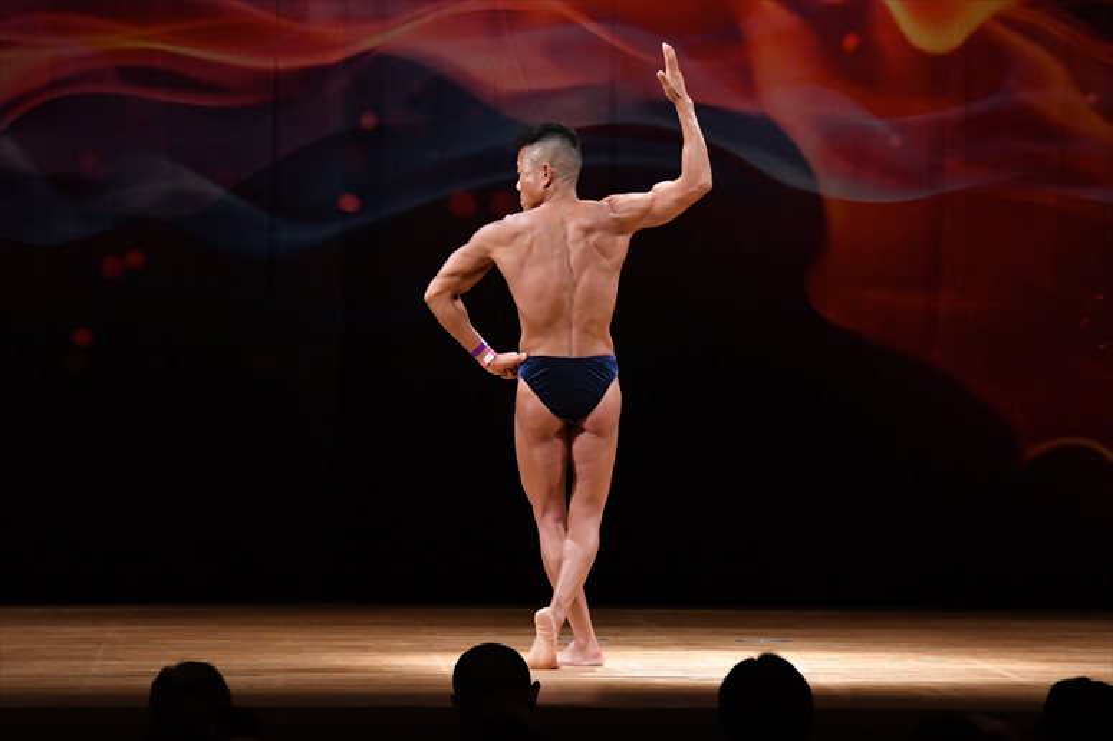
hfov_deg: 9.5
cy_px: 370
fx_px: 6706
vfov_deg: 6.3
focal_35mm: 217
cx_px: 556
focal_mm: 145
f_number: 5.6
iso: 4000
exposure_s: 1/400
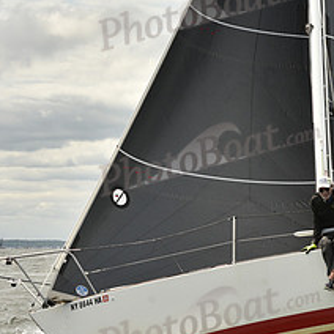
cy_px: 215
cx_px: 403
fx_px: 1779
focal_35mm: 163
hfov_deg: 10.5
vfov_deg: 10.7
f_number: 9
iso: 250
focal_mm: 70
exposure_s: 1/800
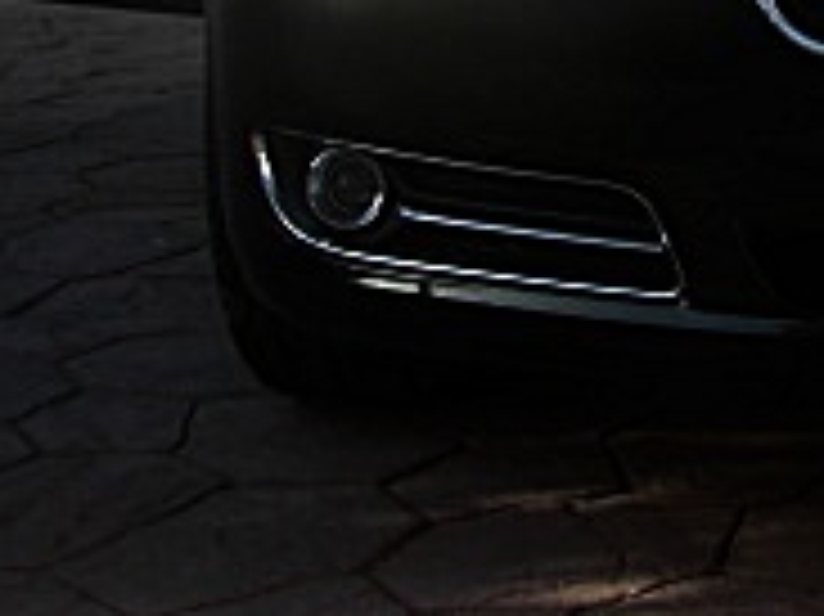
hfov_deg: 14.8
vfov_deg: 11.3
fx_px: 2997
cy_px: -301
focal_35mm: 126
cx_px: 1135
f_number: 2.8
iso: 50
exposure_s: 1/500
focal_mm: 6.3
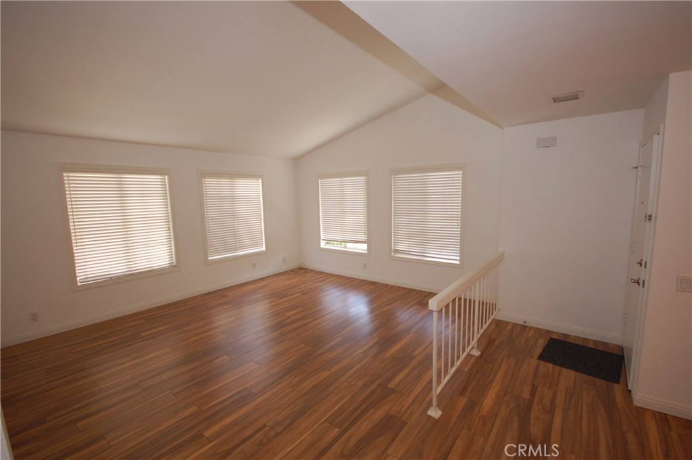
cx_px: 346
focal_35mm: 15
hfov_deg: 100.5
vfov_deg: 77.2
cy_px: 230
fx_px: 288
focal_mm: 10
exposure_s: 1/80
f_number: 4.5
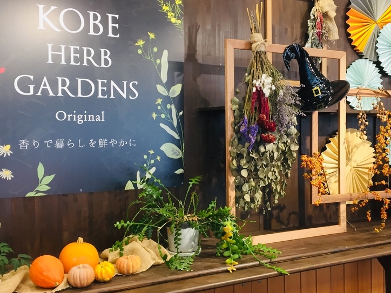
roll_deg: -0.8
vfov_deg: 35.1
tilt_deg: +1.6
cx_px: 210
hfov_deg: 45.7
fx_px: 463
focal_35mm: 41
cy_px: 138
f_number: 2.2
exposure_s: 1/30
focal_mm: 4.15
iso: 64
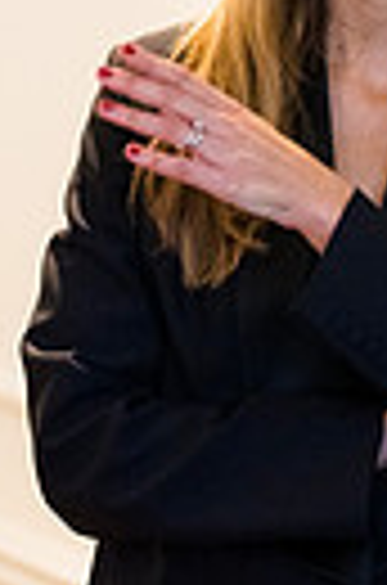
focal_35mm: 274
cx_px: 554
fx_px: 4442
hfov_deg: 5.0
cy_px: 171
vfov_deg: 7.5
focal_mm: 79
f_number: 3.2
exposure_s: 1/160
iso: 4500
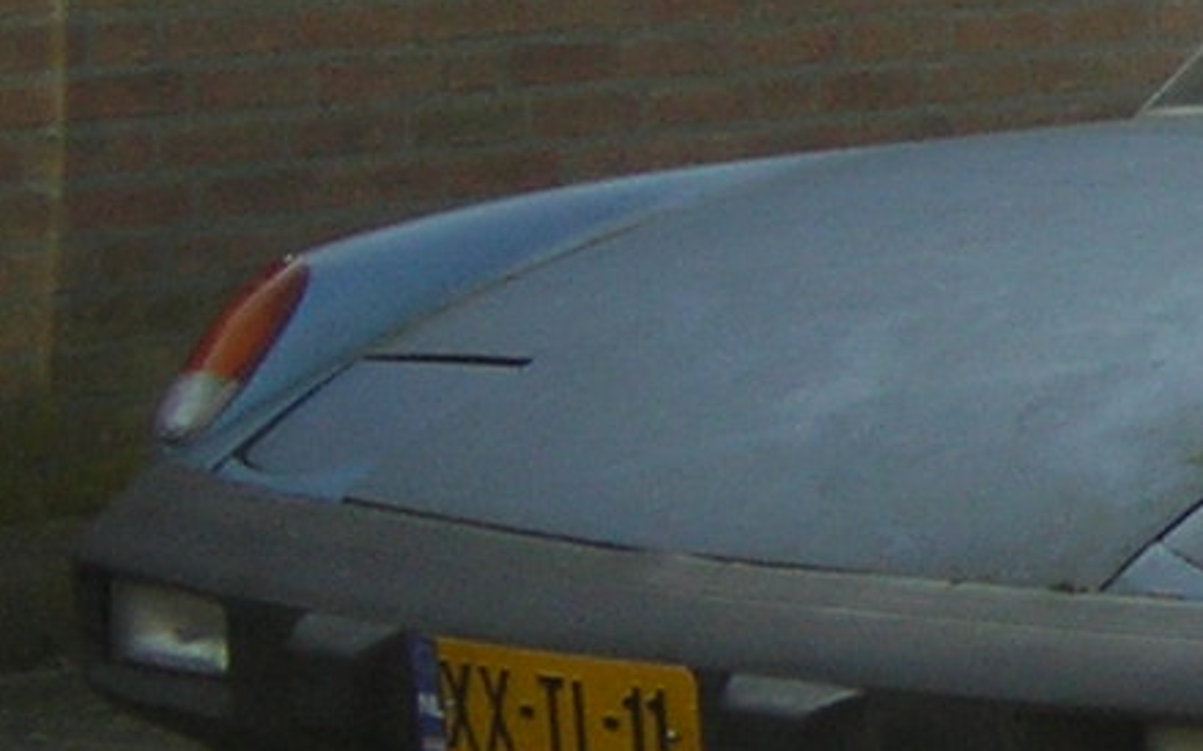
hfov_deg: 8.1
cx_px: 1691
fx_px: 8357
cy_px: 271
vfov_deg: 5.1
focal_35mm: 255
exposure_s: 1/268
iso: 50
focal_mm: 8.6
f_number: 3.5
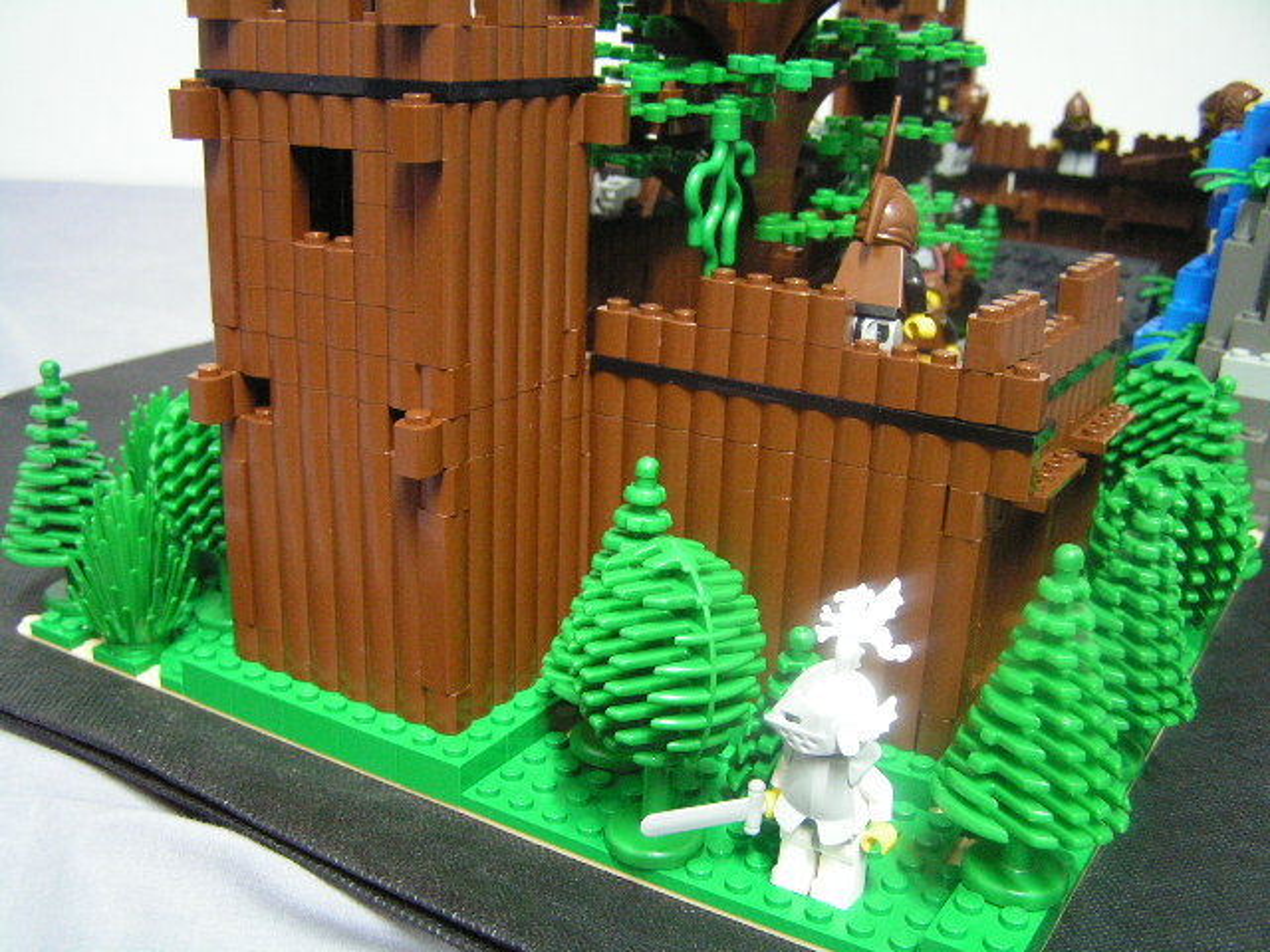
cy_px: 476
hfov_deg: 49.0
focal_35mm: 38
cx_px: 635
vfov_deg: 37.7
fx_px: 1394
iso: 200
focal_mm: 6.3
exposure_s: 1/2.5
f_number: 2.8
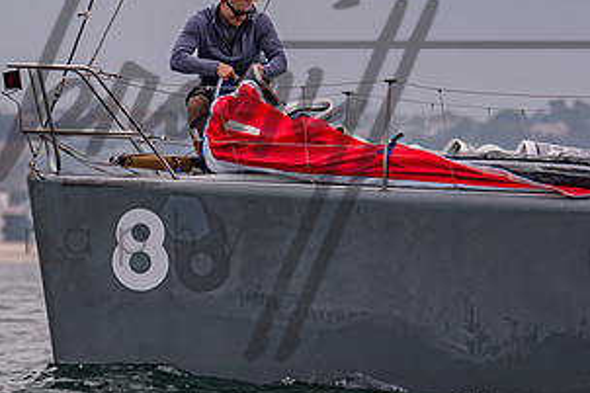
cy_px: 69
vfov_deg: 1.5
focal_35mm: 947
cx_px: 66
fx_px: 15511
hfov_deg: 2.2
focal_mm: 280
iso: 200
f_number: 5.6
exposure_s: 1/2500
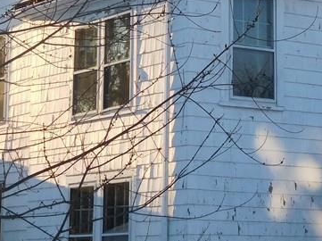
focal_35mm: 142
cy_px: 97
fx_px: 1320
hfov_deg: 13.8
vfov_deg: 10.4
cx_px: 266
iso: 125
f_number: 4.1
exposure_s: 1/400
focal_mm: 8.9
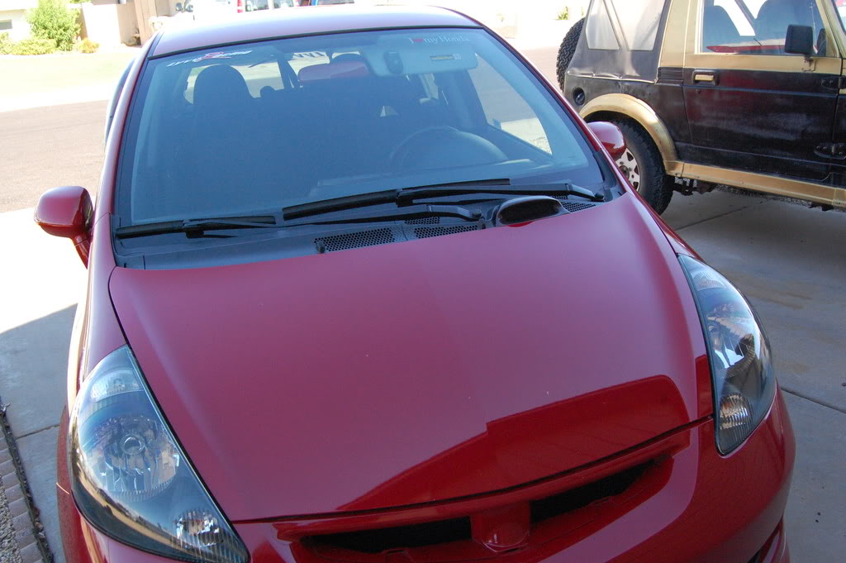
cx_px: 423
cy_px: 282
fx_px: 775
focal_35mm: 33
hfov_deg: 57.3
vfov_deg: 39.9
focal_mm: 22
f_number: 10
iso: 1600
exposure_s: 1/400
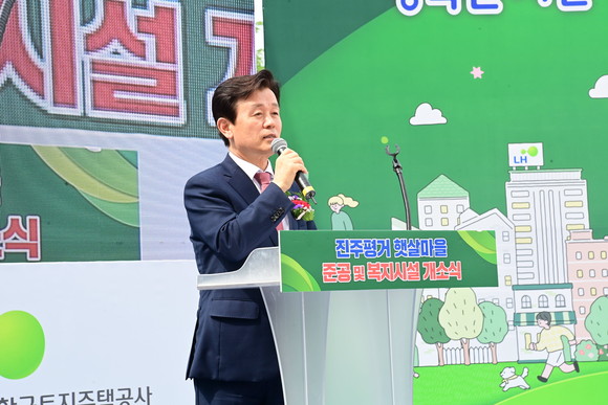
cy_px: 202
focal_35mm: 120
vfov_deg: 11.4
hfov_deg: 17.1
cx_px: 304
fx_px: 2027
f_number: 13
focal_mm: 120
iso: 1000
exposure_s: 1/250
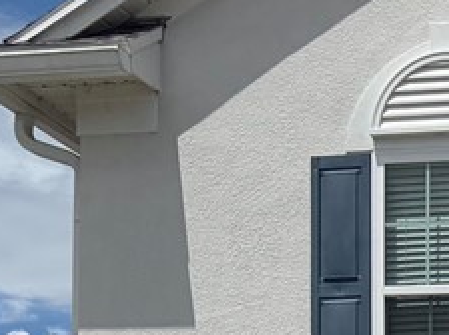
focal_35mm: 171
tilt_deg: -0.7
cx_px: 944
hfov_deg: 10.5
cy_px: 953
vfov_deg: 7.7
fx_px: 2214
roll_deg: -0.5
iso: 100
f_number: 1.78
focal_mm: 6.76
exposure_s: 1/14286
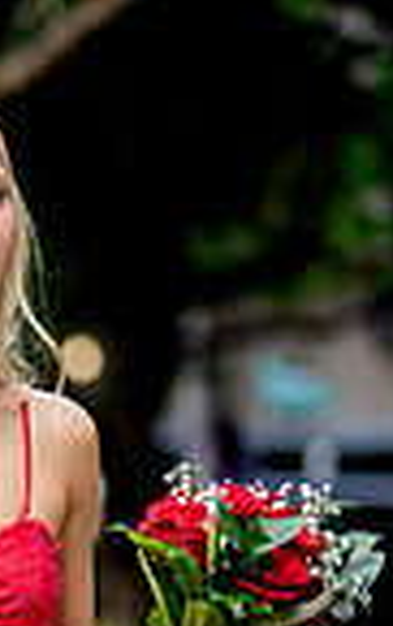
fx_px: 4340
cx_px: -125
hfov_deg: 5.2
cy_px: 579
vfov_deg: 8.2
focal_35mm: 254
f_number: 1.2
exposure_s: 1/800
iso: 160
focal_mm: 50
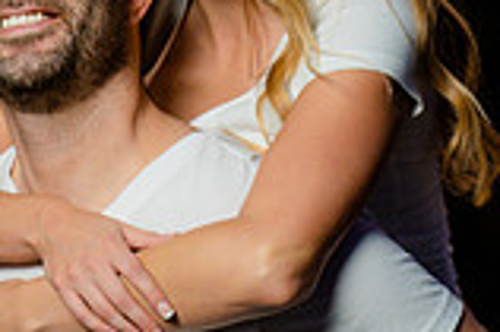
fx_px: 3566
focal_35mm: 257
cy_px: 14
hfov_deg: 7.9
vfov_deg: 5.3
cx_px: -171
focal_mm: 70
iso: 640
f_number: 4
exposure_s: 1/200
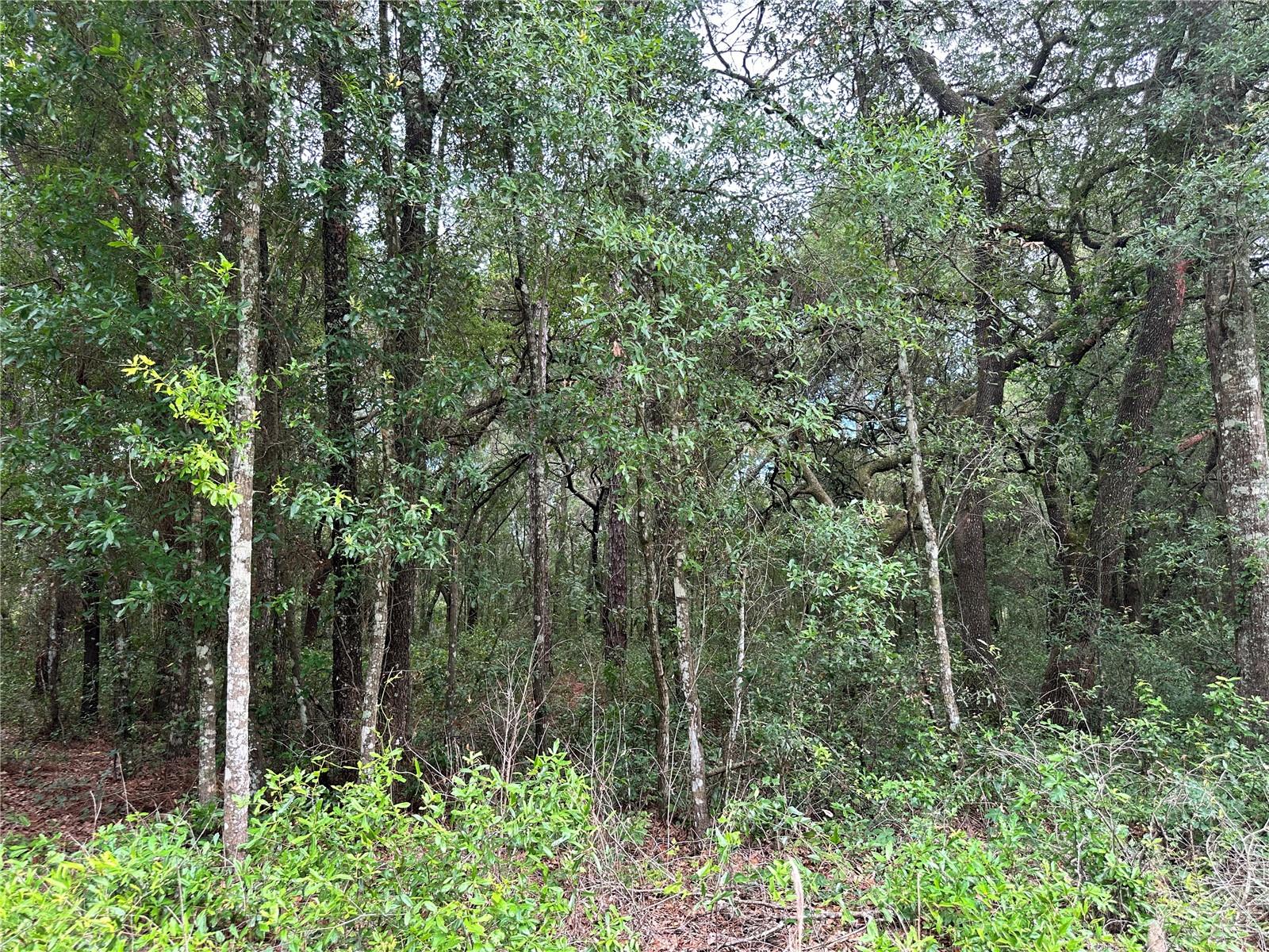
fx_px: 880
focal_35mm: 24
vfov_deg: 56.8
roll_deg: +0.4
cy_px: 476
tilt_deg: +7.1
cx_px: 634
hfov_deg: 71.6
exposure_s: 1/190
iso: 80
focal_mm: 6.86
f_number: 1.78
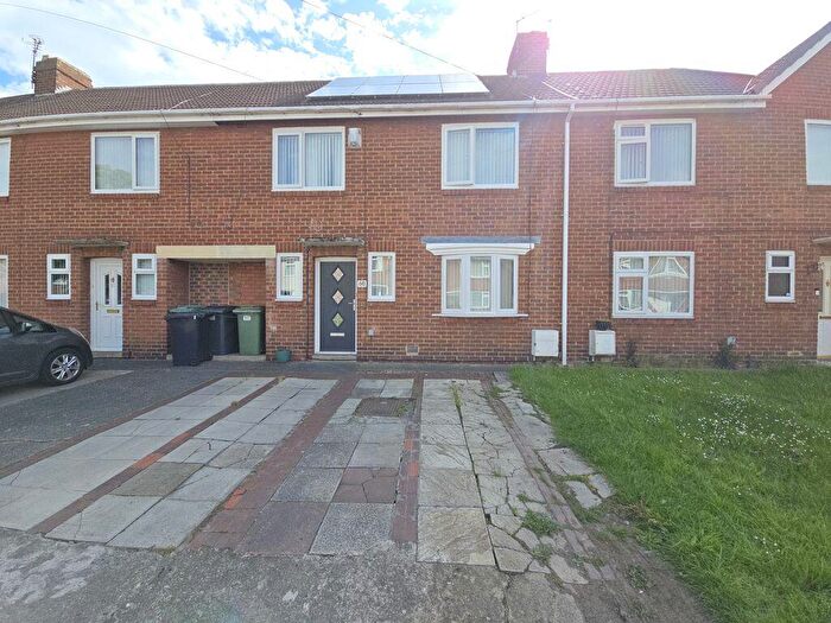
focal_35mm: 13
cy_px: 312
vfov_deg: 89.9
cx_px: 416
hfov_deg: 106.2
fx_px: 312
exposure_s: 1/1238
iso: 50
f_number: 2.2
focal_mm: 2.2
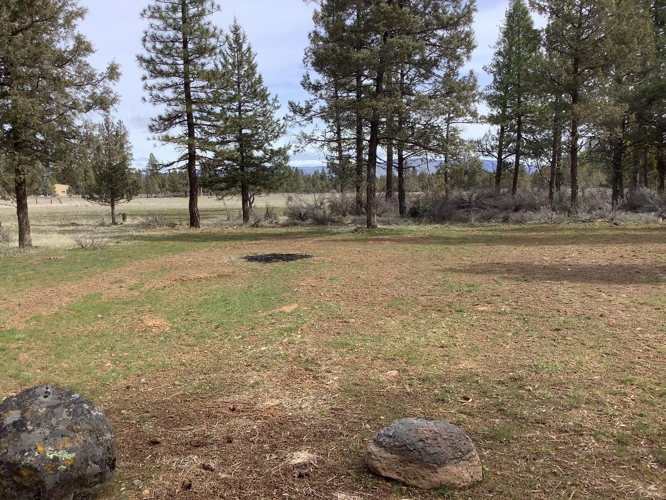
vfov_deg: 45.4
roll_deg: +2.3
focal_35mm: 31
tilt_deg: -5.6
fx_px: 596
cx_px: 333
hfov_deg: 58.4
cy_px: 250
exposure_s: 1/646
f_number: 2.4
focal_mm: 3.3
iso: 25
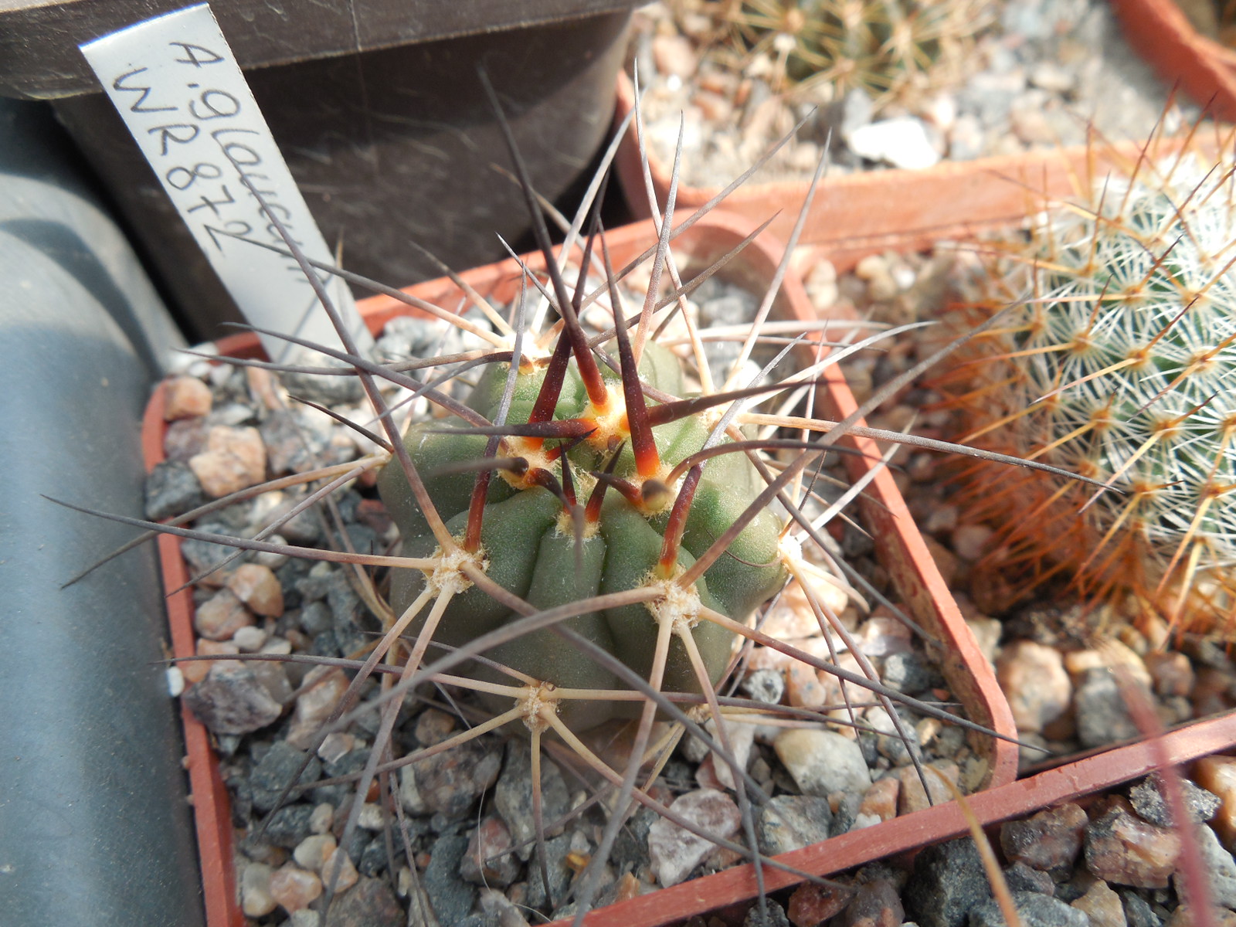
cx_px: 618
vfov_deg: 45.4
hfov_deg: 58.4
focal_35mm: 31
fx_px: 1107
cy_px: 464
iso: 125
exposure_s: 1/250
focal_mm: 5.6
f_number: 3.6
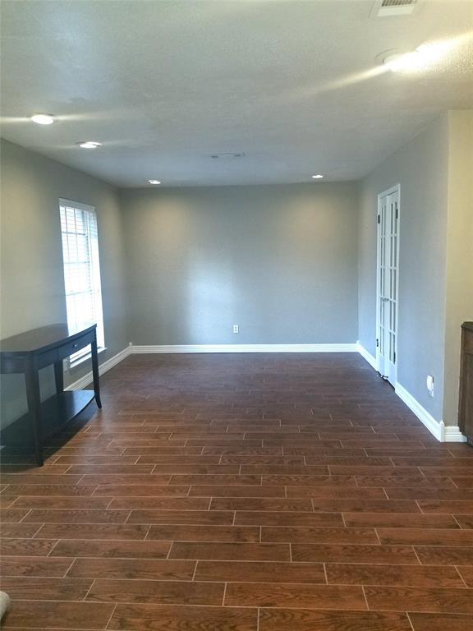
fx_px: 474
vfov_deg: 67.3
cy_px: 316
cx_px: 236
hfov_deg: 53.1
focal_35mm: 26
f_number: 1.7
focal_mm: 4.3
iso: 125
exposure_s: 1/12
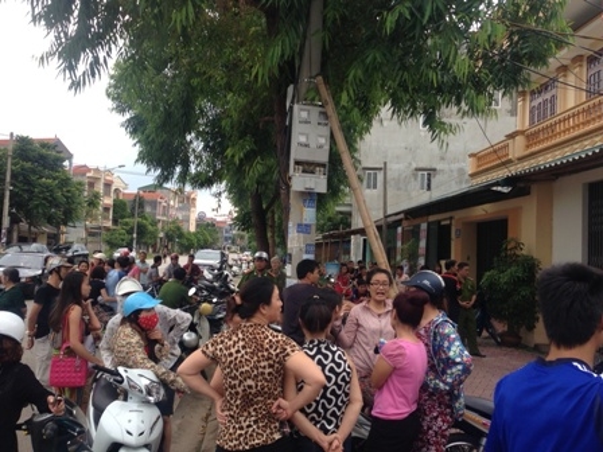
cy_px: 226
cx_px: 302
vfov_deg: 42.9
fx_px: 575
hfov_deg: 55.4
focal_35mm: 33
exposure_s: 1/227
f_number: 2.4
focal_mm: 4.13
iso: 50
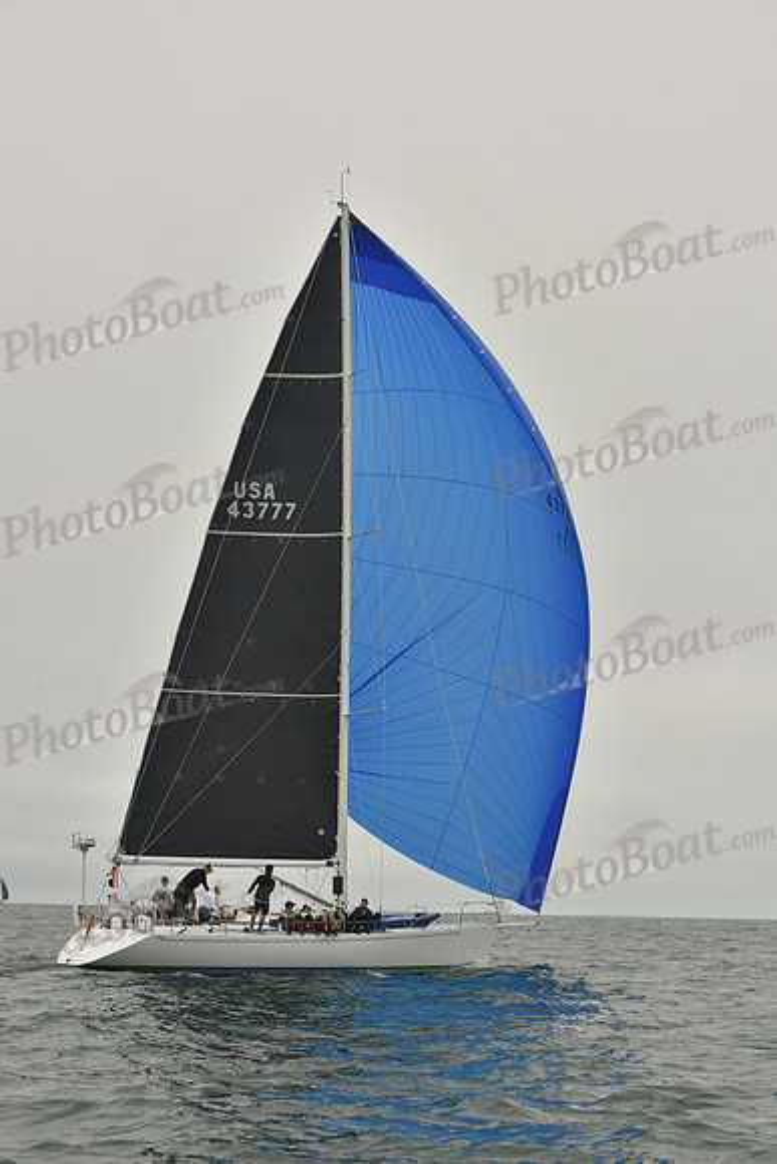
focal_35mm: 70
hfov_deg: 19.5
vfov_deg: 28.8
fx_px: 2265
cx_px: 388
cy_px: 582
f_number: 10
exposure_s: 1/800
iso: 320
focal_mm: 70
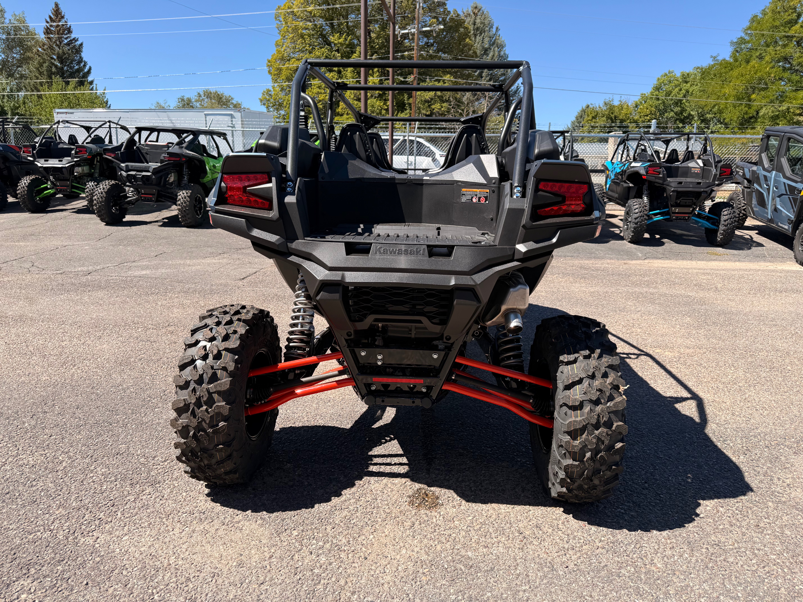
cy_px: 301
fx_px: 557
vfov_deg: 56.8
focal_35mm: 24
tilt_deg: -12.2
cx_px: 402
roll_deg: -0.6
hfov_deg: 71.6
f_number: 1.78
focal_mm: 6.76
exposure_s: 1/2370
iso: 80
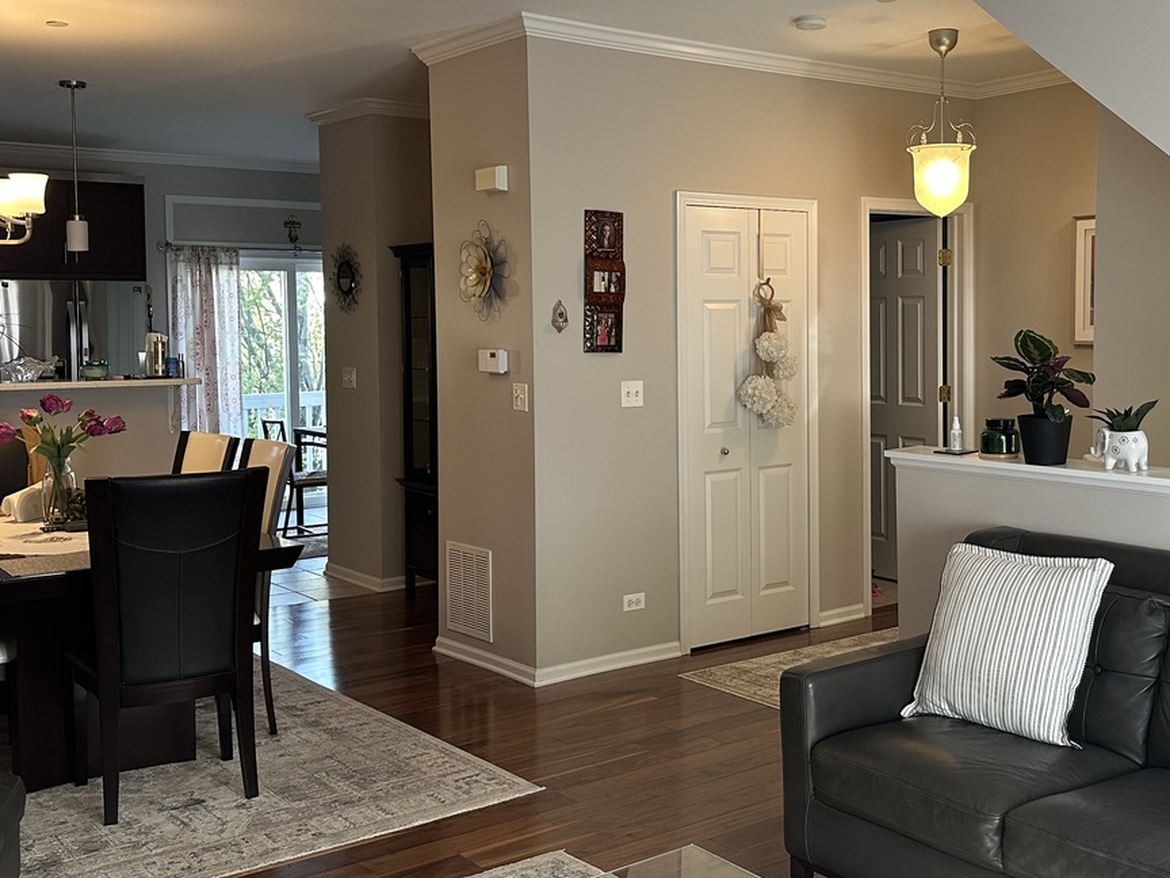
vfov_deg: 35.9
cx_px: 741
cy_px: 377
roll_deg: +0.5
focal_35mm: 40
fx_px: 1352
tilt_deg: -2.1
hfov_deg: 46.3
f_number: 1.78
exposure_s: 1/120
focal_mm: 6.86
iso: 160
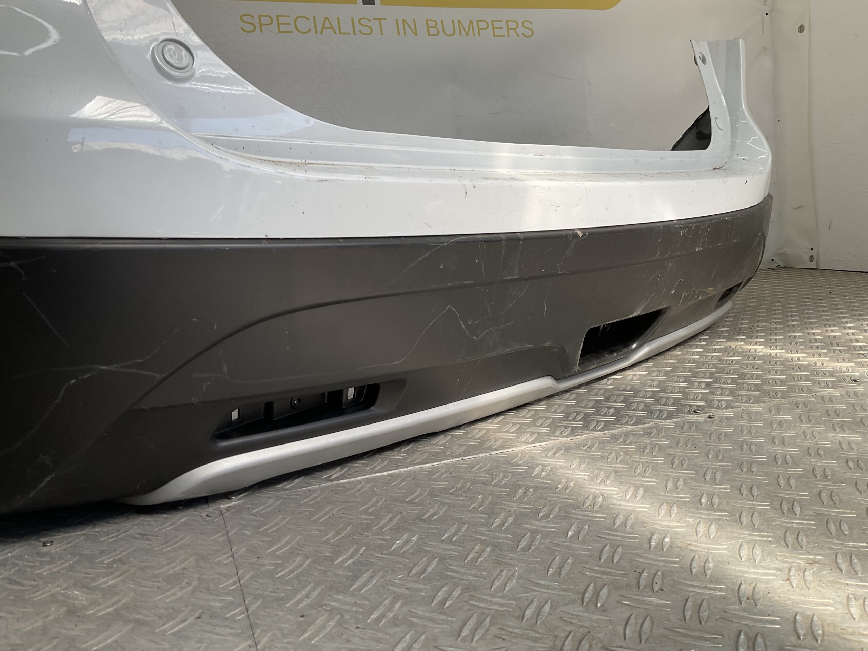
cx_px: 434
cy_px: 326
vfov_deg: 48.2
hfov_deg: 61.7
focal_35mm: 29
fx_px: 727
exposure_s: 1/409
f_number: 1.8
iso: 16
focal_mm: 3
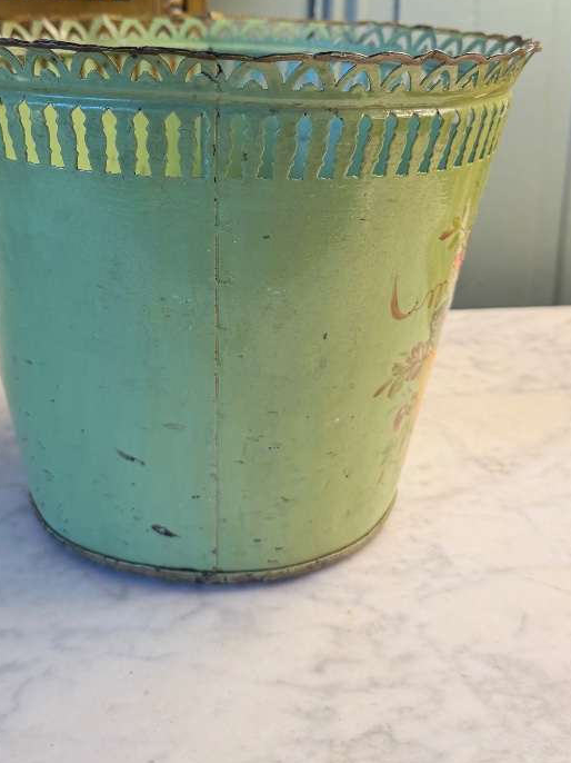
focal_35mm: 42
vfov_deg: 43.8
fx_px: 924
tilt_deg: -13.1
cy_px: 225
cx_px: 261
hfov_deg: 34.3
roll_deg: -1.0
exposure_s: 1/50
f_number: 1.78
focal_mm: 6.76
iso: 125
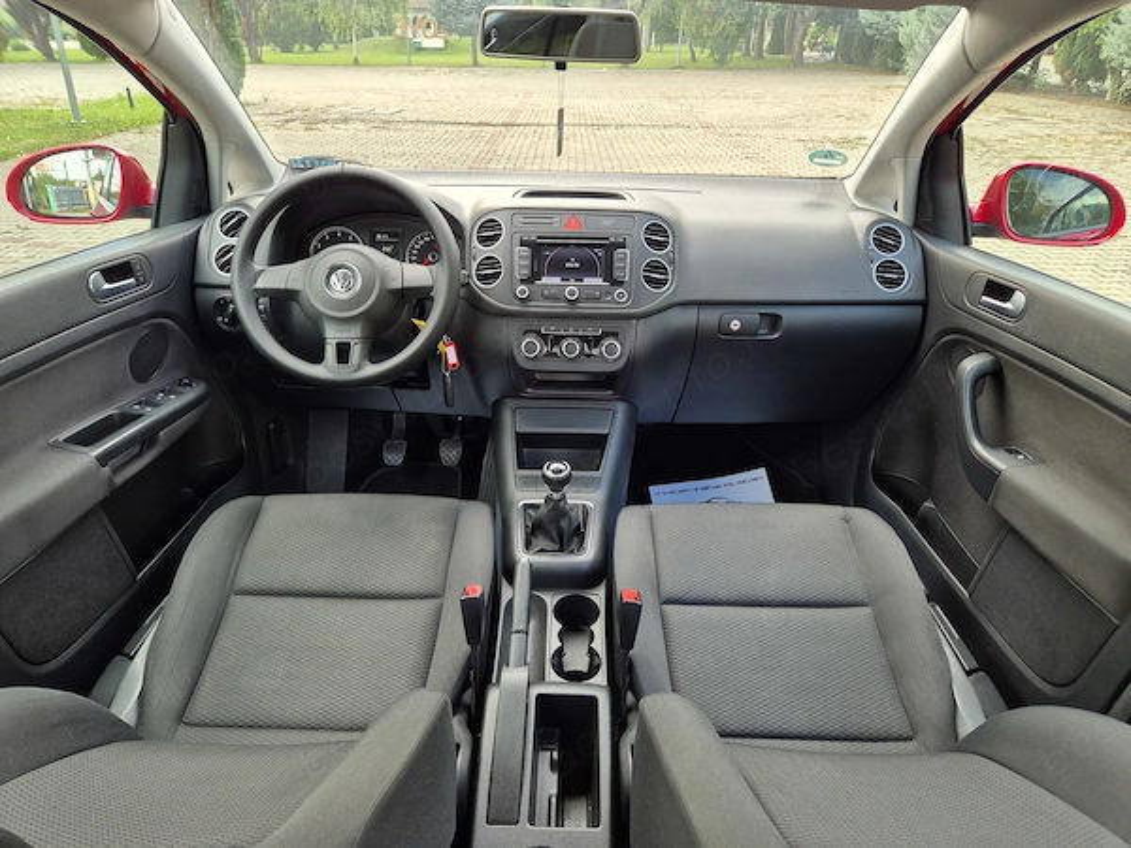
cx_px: 566
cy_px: 424
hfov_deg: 73.9
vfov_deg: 58.9
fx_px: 751
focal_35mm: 23
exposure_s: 1/180
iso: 64
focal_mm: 5.4
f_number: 1.8
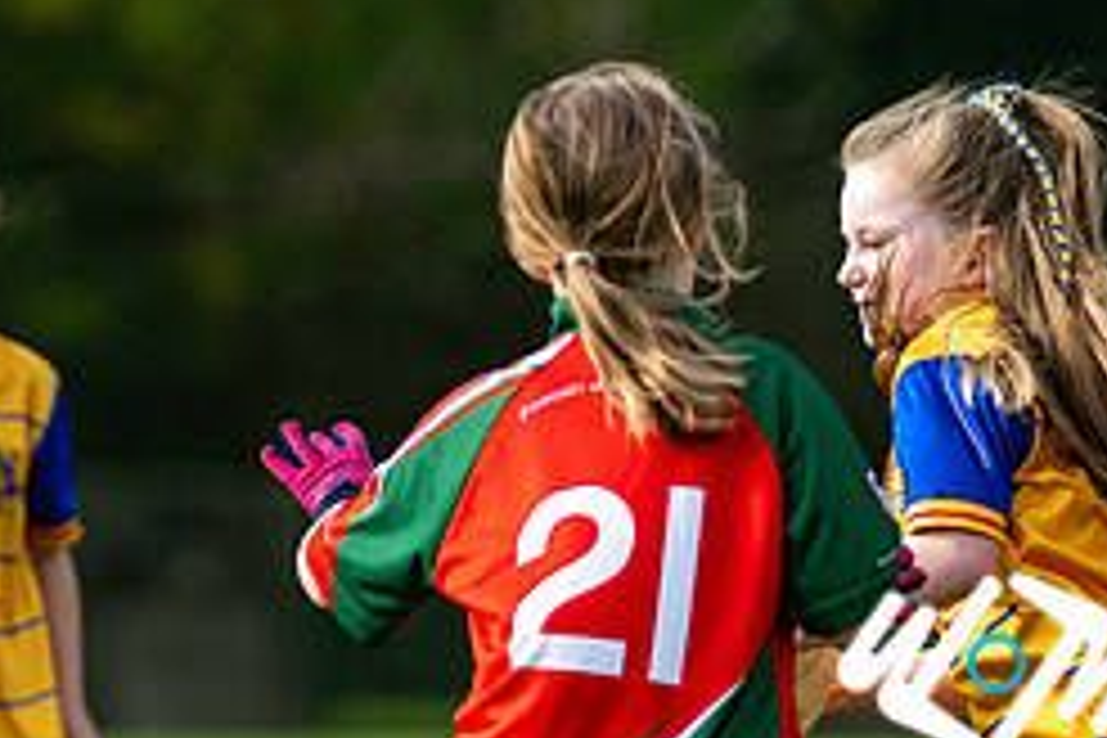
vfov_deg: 2.2
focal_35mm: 636
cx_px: 994
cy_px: 760
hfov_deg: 3.2
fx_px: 19555
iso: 320
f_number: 2.8
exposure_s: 1/6400
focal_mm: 180
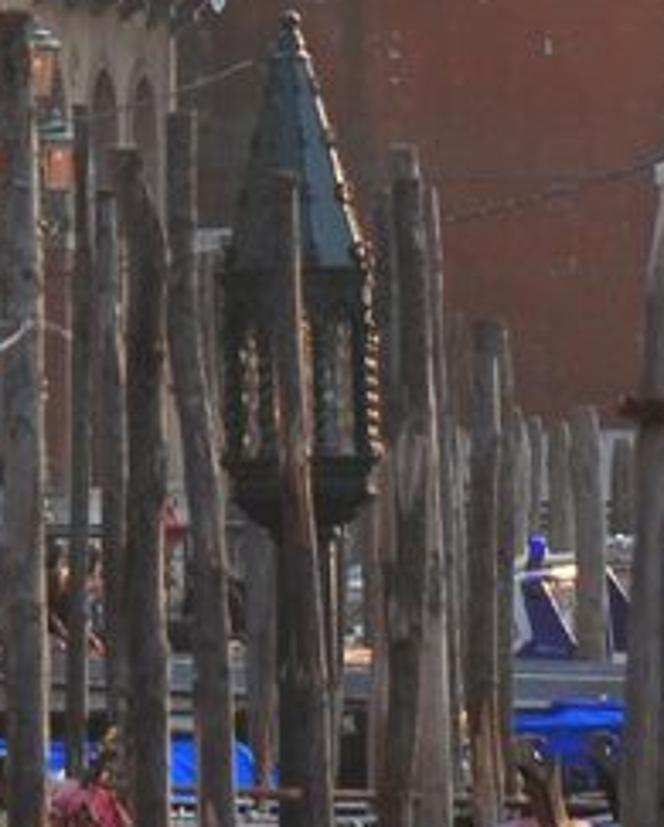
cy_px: -242
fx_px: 9857
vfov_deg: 4.8
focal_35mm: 402
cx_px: -53
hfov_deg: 3.9
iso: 200
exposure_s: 1/250
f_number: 8
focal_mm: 58
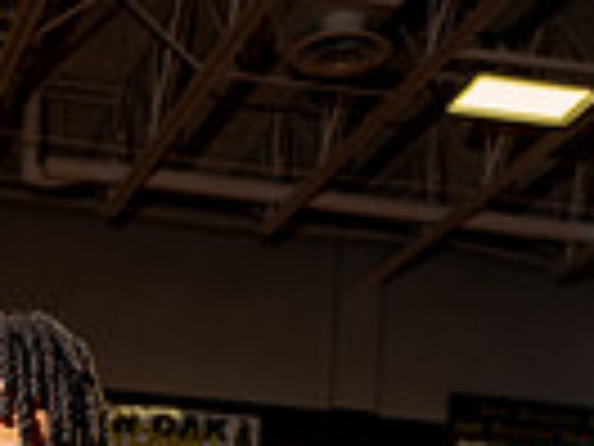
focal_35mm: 98
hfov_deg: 19.3
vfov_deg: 12.4
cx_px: -36
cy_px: 1009
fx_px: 1682
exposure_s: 1/200
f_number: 4
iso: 100
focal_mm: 30
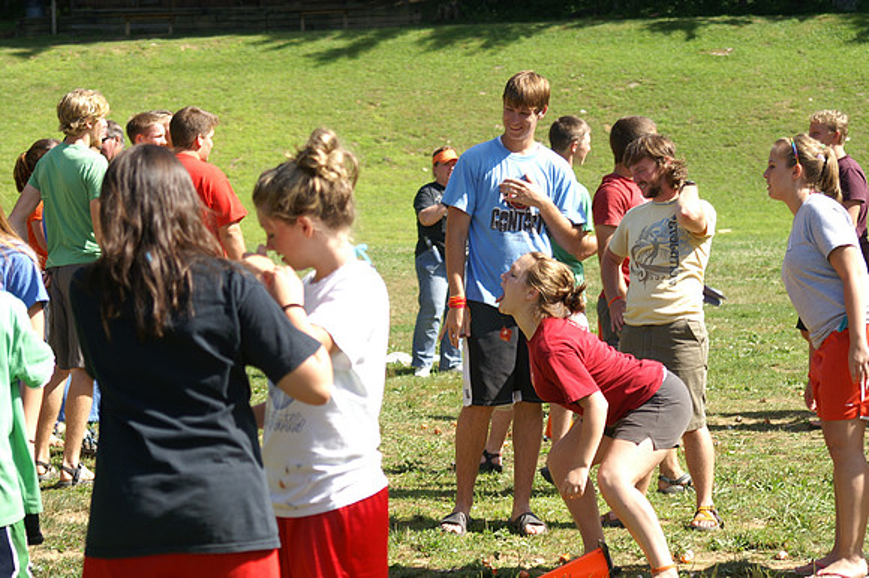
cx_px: 434
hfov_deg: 18.2
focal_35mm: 112
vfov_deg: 12.2
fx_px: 2714
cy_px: 289
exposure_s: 1/320
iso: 100
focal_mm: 75
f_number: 5.6
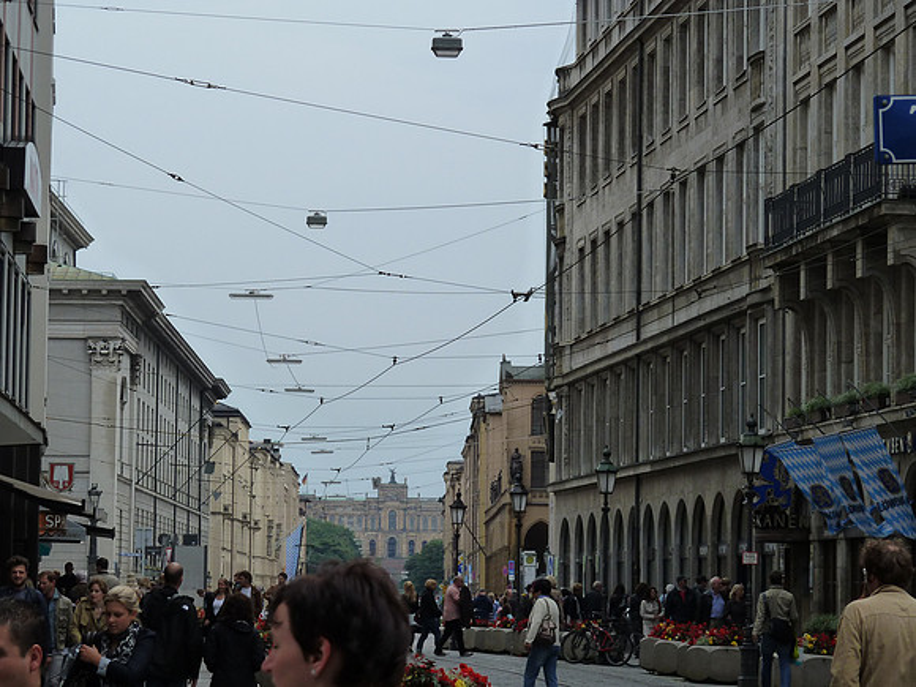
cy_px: 344
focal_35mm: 137
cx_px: 458
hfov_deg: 14.4
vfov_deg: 10.8
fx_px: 3625
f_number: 5
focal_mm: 22.5
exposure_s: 1/400
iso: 125
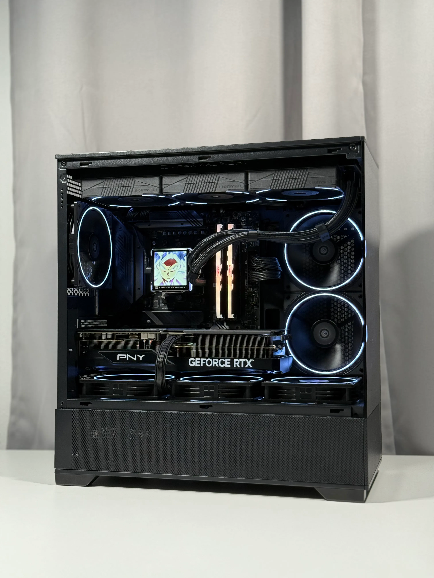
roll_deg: -0.1
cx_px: 217
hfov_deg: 30.3
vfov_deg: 39.7
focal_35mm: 48
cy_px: 289
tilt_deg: +2.5
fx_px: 802
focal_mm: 6.76
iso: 200
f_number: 1.78
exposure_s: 1/60
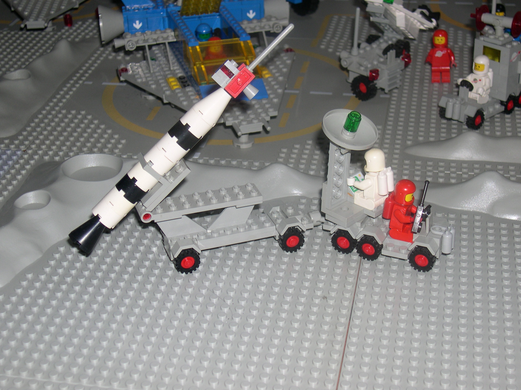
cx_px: 260
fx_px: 1008
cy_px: 195
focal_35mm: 67
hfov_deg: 29.0
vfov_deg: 21.9
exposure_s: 1/60
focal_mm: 14.2
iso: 100
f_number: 3.7
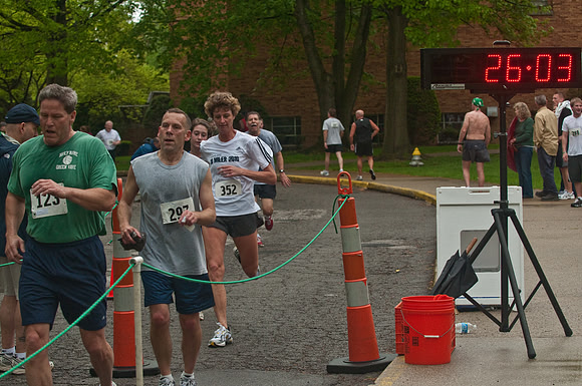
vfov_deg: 13.0
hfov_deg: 19.5
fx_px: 1695
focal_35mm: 105
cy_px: 193
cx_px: 291
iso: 1600
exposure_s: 1/320
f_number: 5.6
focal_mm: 70
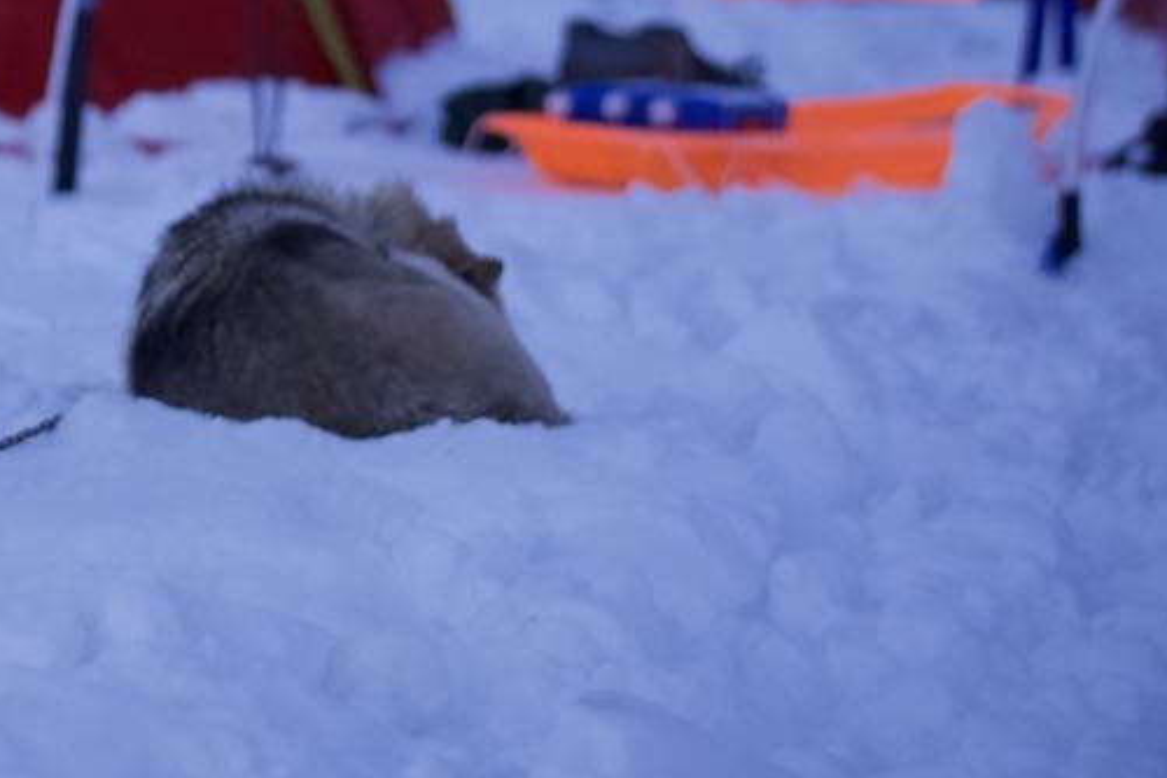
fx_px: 4537
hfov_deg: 14.3
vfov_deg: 9.7
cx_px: -121
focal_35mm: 140
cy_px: -111
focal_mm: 50
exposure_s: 1/200
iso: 2500
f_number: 1.8
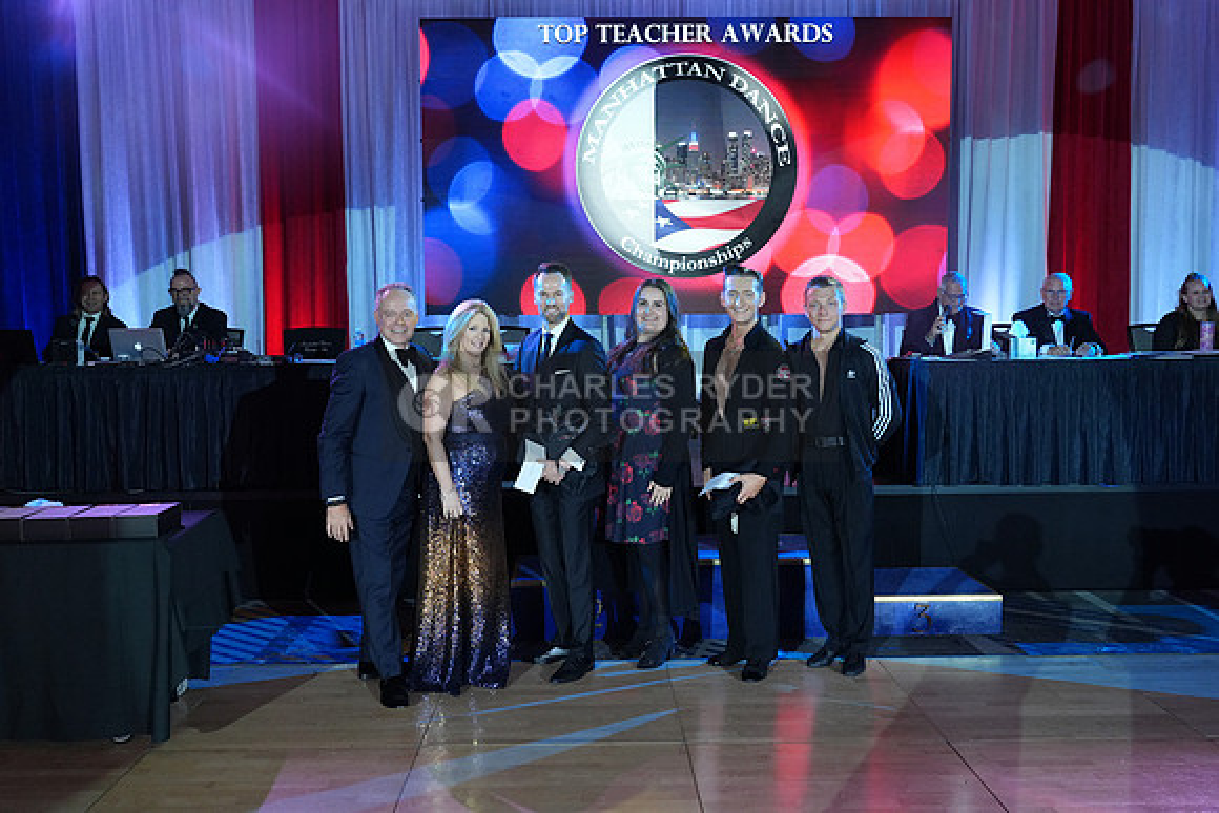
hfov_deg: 61.9
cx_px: 610
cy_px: 406
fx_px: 1016
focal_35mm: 30
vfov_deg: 43.6
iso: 2500
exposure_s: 1/320
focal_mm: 30
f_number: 5
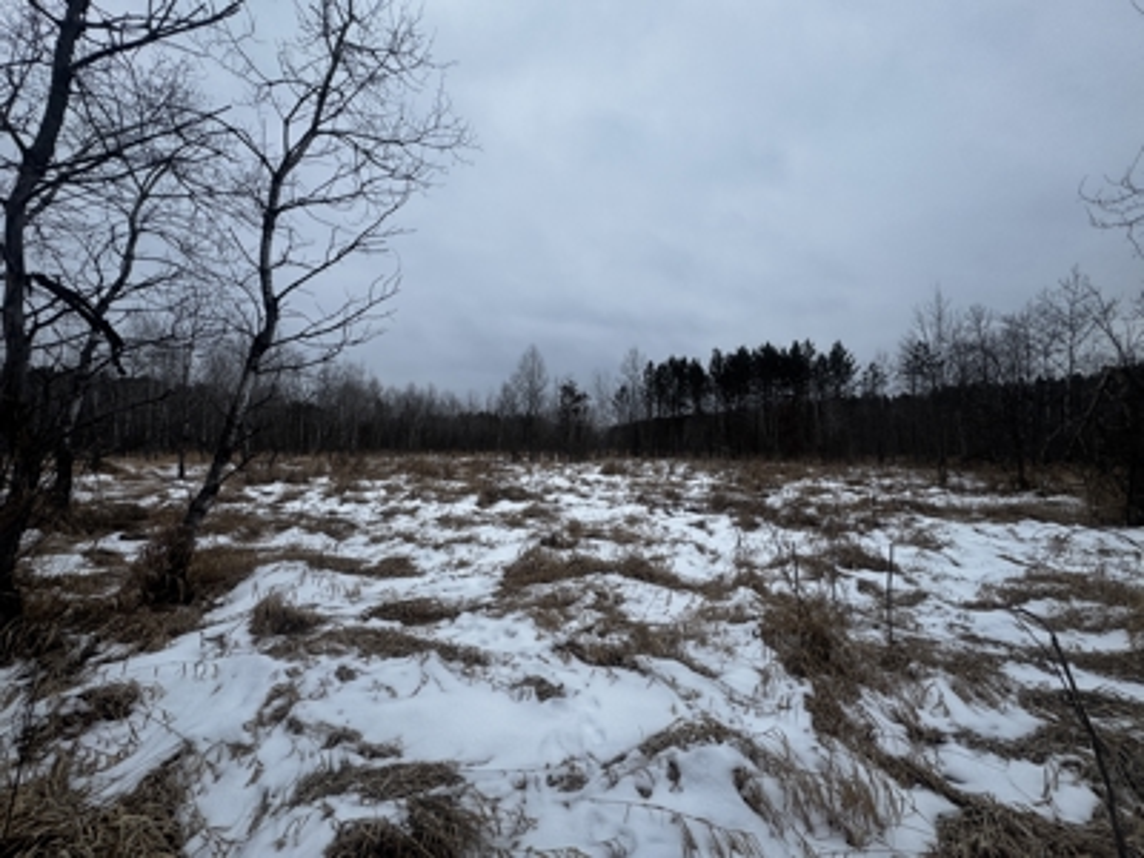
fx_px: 463
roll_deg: -0.5
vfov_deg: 85.7
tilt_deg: +2.8
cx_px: 572
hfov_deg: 102.1
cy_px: 429
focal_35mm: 14
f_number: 2.2
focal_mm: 2.22
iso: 40
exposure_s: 1/451
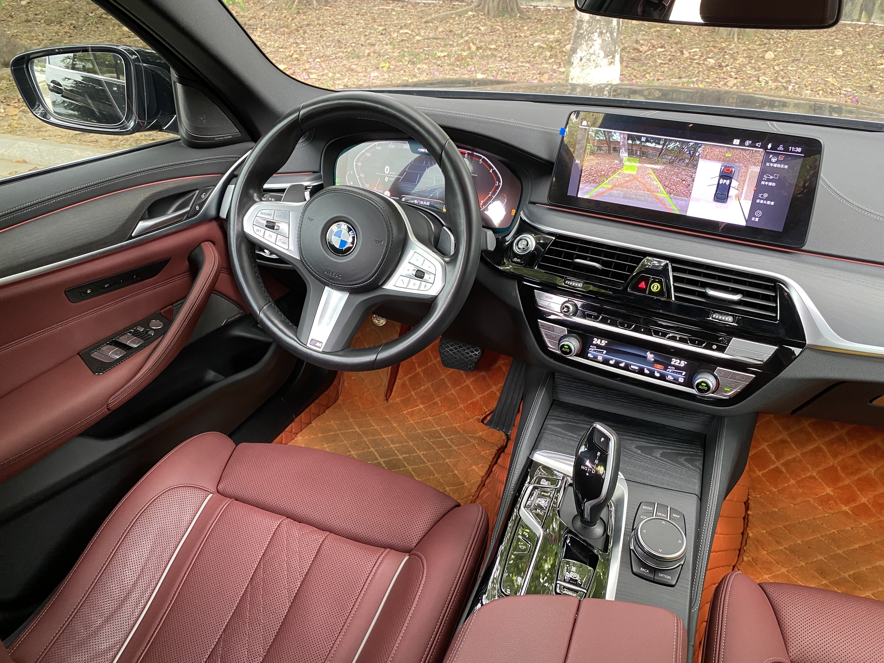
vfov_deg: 53.1
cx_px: 442
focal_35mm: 26
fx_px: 664
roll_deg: -2.1
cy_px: 332
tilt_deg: -29.0
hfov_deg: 67.3
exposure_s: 1/49
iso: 160
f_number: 1.8
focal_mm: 4.25
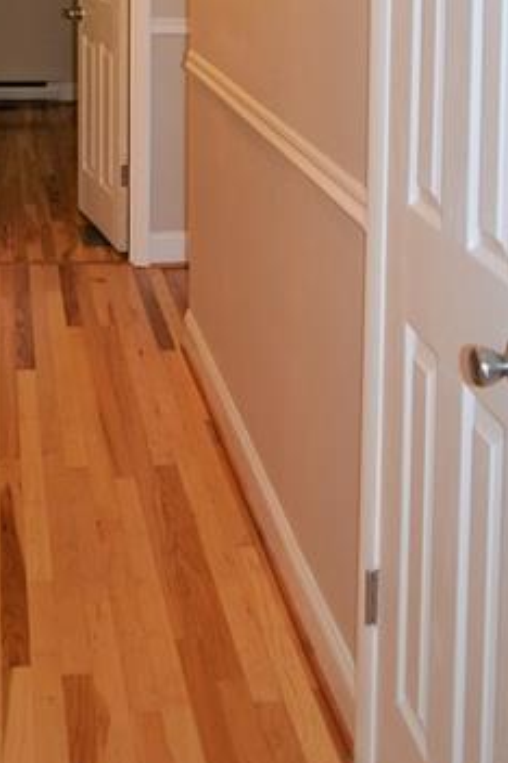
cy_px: -4
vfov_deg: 31.3
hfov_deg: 22.7
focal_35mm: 59
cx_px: 111
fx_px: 1249
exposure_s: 1/100
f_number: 4
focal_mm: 18
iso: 400
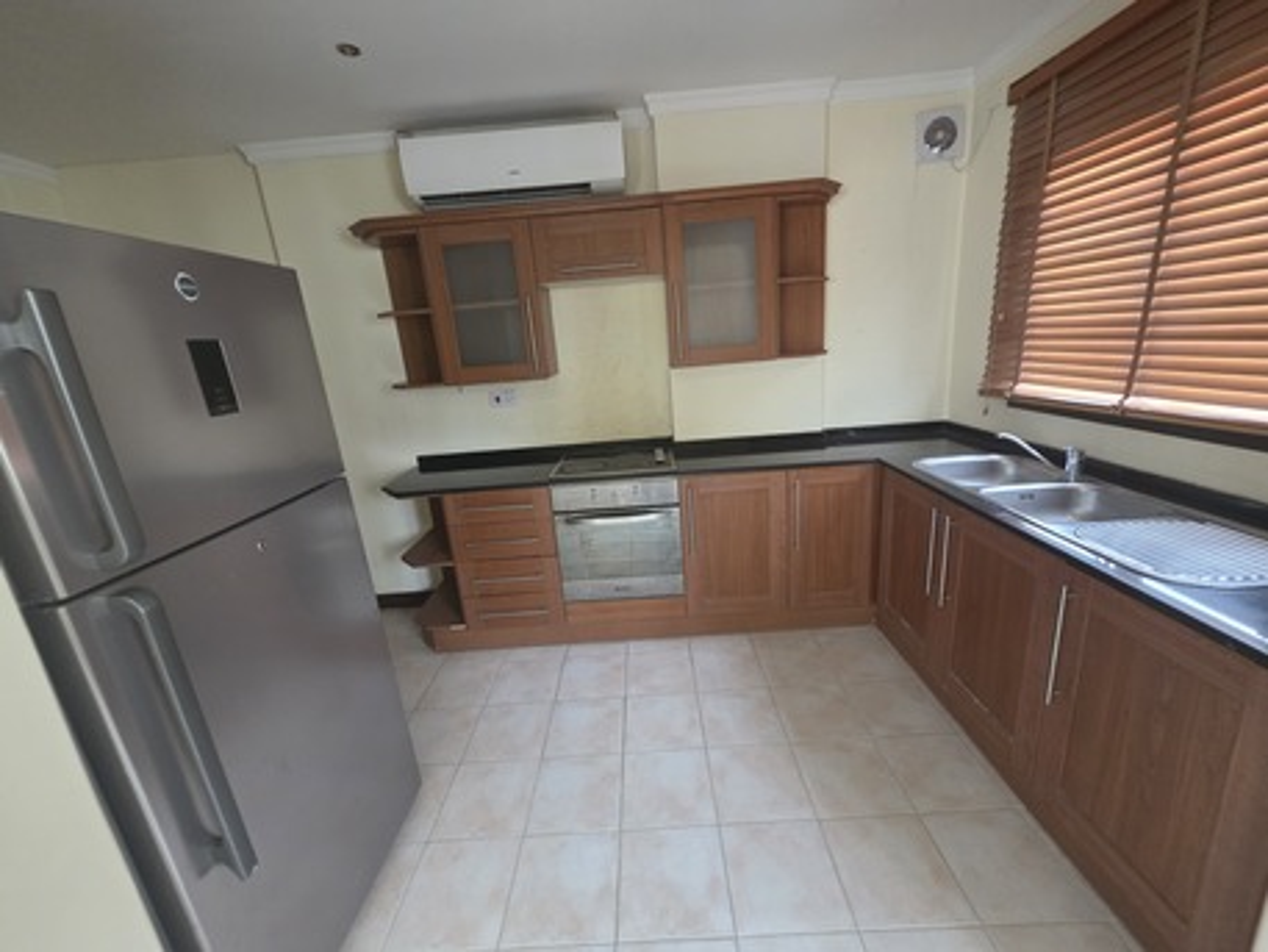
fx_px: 476
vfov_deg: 89.9
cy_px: 476
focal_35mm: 13
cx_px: 634
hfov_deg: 106.2
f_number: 1.9
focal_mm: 2.2
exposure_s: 1/50
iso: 320
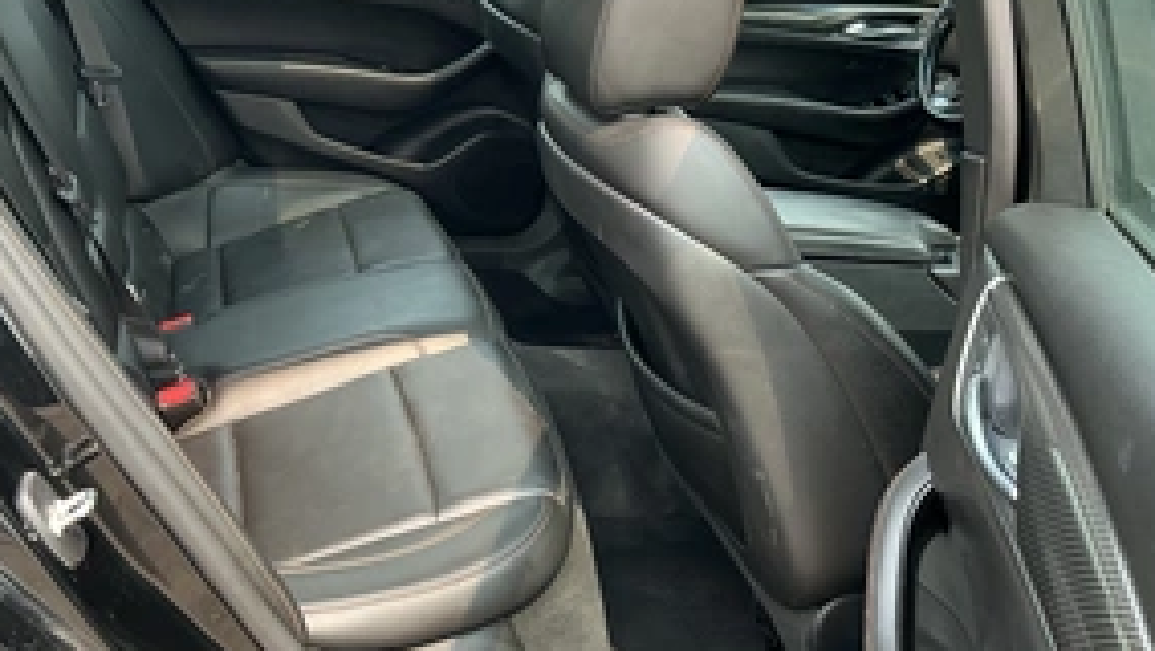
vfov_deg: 27.7
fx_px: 1317
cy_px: 256
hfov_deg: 47.3
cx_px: 533
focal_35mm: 43
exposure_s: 1/188
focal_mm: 3
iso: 25
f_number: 1.8
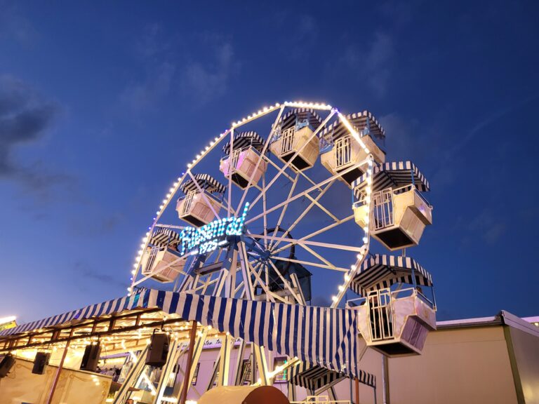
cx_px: 270
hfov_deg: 67.3
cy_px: 202
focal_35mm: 26
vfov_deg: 53.1
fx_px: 405
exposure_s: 1/50
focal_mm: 5.4
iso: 320
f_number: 1.8
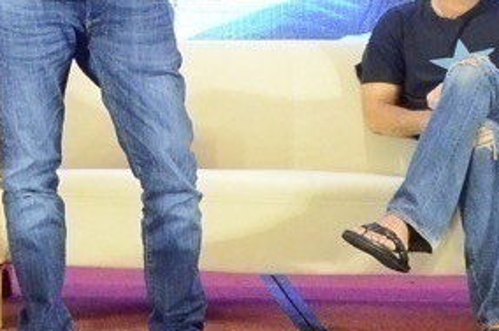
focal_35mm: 151
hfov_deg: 13.3
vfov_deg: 8.9
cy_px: -64
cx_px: -70
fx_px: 2088
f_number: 5.6
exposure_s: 1/80
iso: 4000
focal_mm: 22
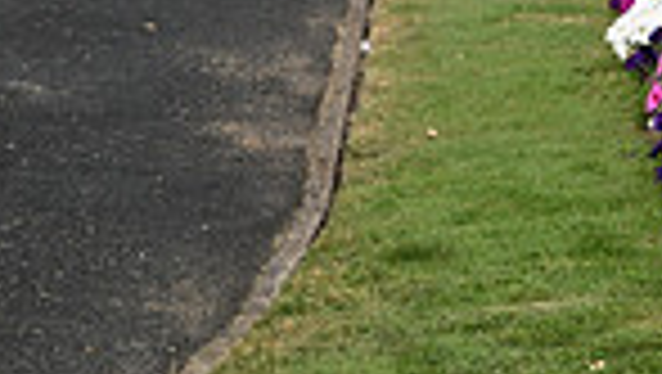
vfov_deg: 4.2
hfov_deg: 7.4
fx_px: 5078
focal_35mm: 289
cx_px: -275
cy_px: -439
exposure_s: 1/400
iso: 400
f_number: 5.6
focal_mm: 70
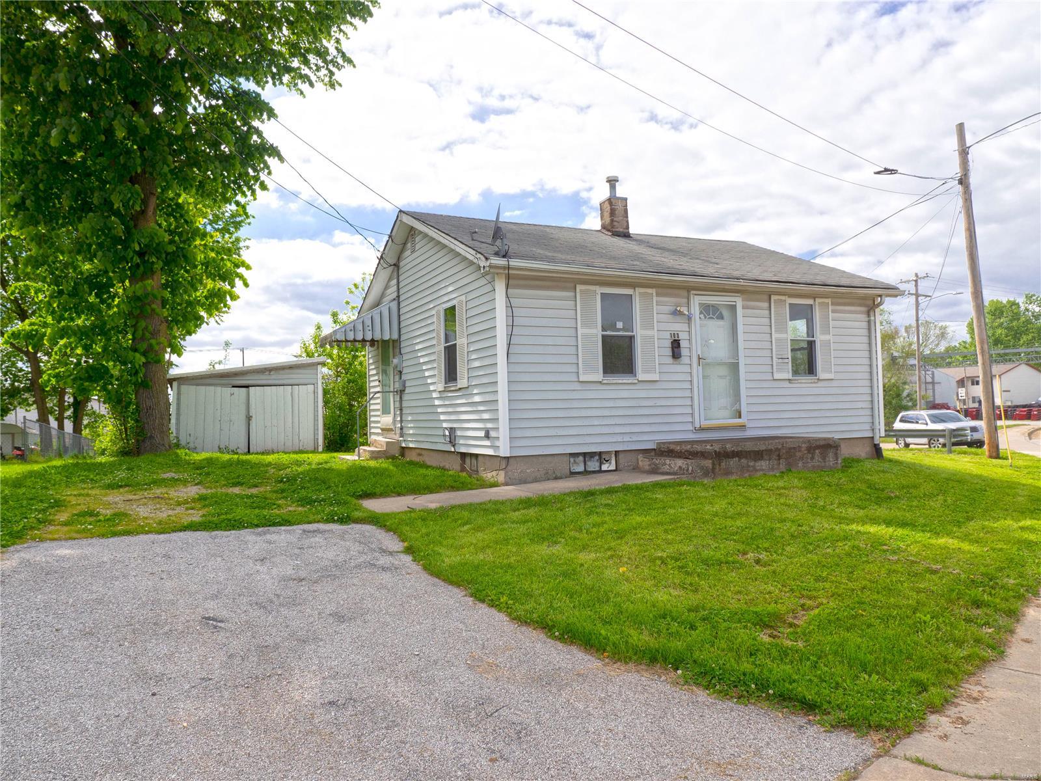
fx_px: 722
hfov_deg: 71.6
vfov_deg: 56.8
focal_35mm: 24
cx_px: 520
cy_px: 390
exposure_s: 1/800
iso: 200
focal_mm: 12
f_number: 5.6
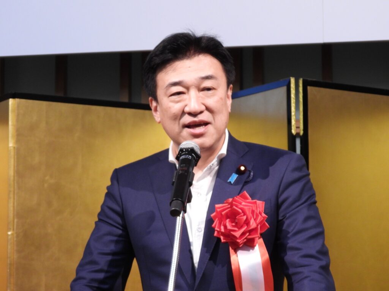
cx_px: 194
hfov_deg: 18.7
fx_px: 1179
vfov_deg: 14.1
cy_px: 146
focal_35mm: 105
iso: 360
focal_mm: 18.7
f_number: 4
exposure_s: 1/40
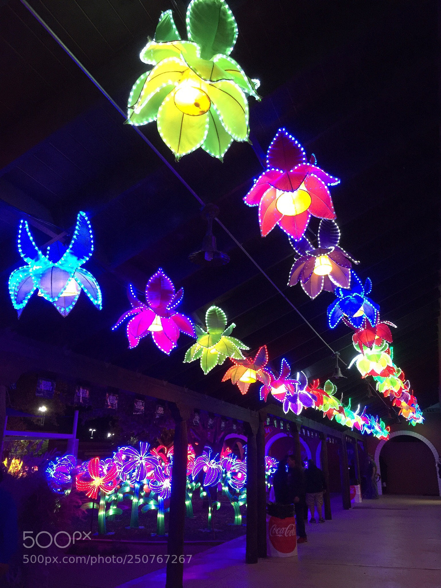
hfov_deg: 48.2
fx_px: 493
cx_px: 220
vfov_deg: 61.7
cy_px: 294
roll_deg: -0.7
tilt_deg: +19.7
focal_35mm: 29
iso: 125
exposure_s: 1/15
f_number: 2.2
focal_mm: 4.15
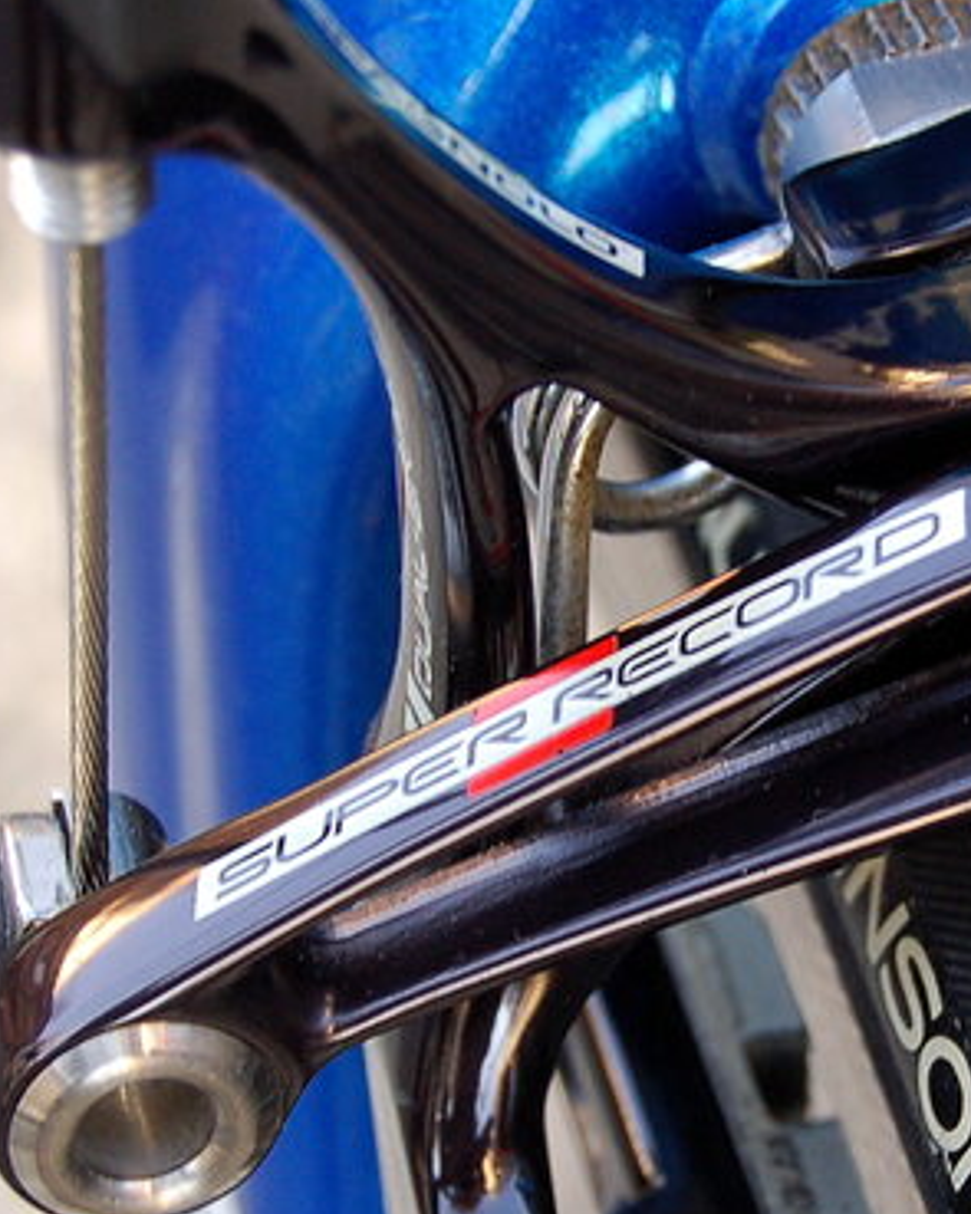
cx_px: 800
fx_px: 7008
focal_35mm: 195
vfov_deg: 9.9
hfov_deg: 7.9
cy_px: 686
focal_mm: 50
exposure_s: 1/50
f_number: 5.6
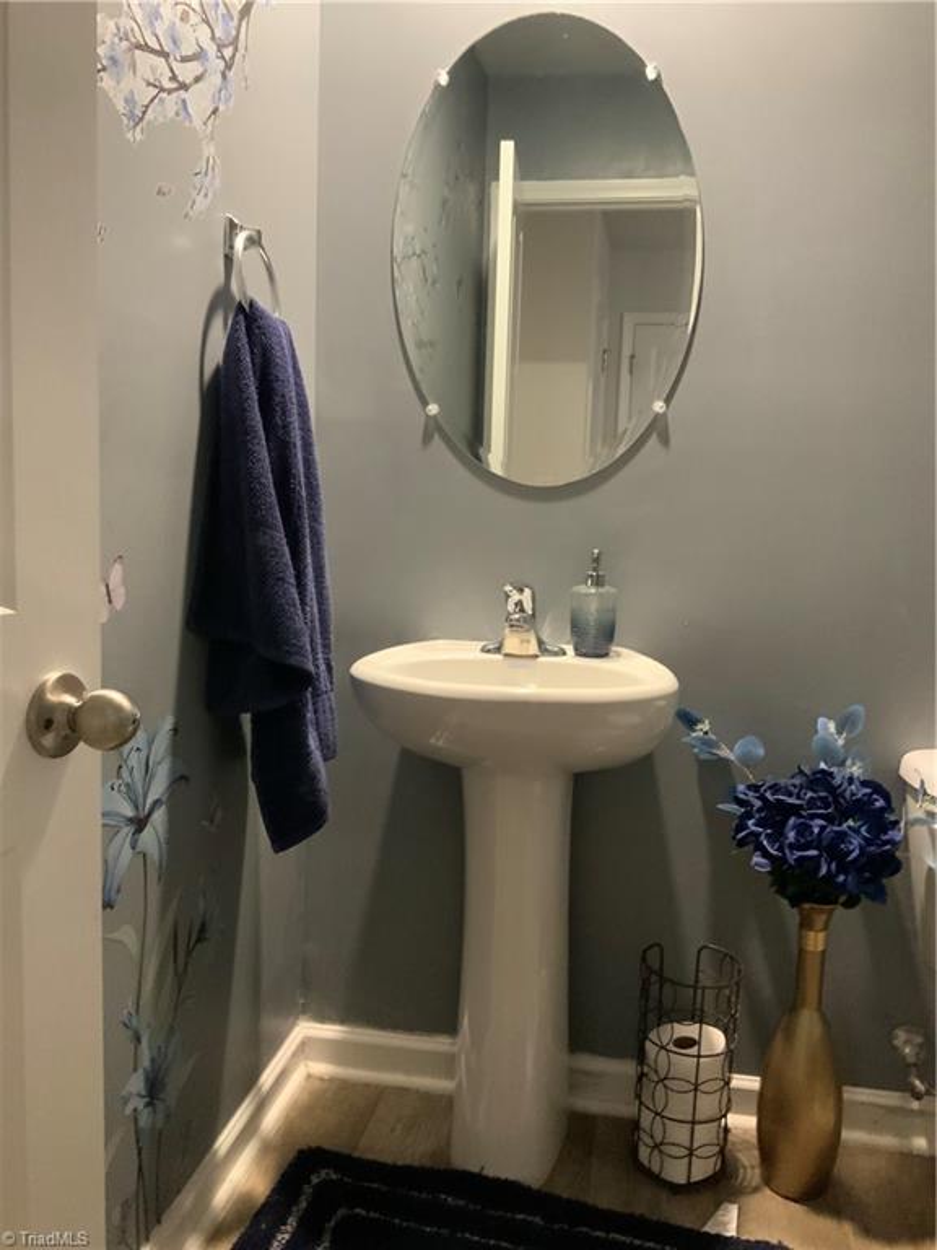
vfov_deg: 61.7
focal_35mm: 29
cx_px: 468
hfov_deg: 48.2
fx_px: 1047
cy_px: 625
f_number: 1.8
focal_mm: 3
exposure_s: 1/40
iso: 320
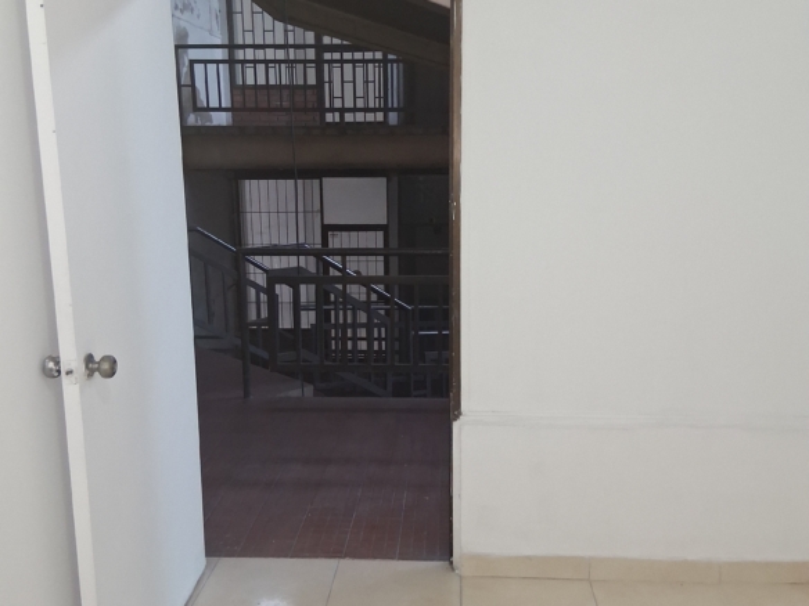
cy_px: 303
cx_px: 404
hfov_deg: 67.3
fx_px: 608
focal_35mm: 26
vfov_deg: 53.1
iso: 500
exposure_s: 1/60
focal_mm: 3.98
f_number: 1.8
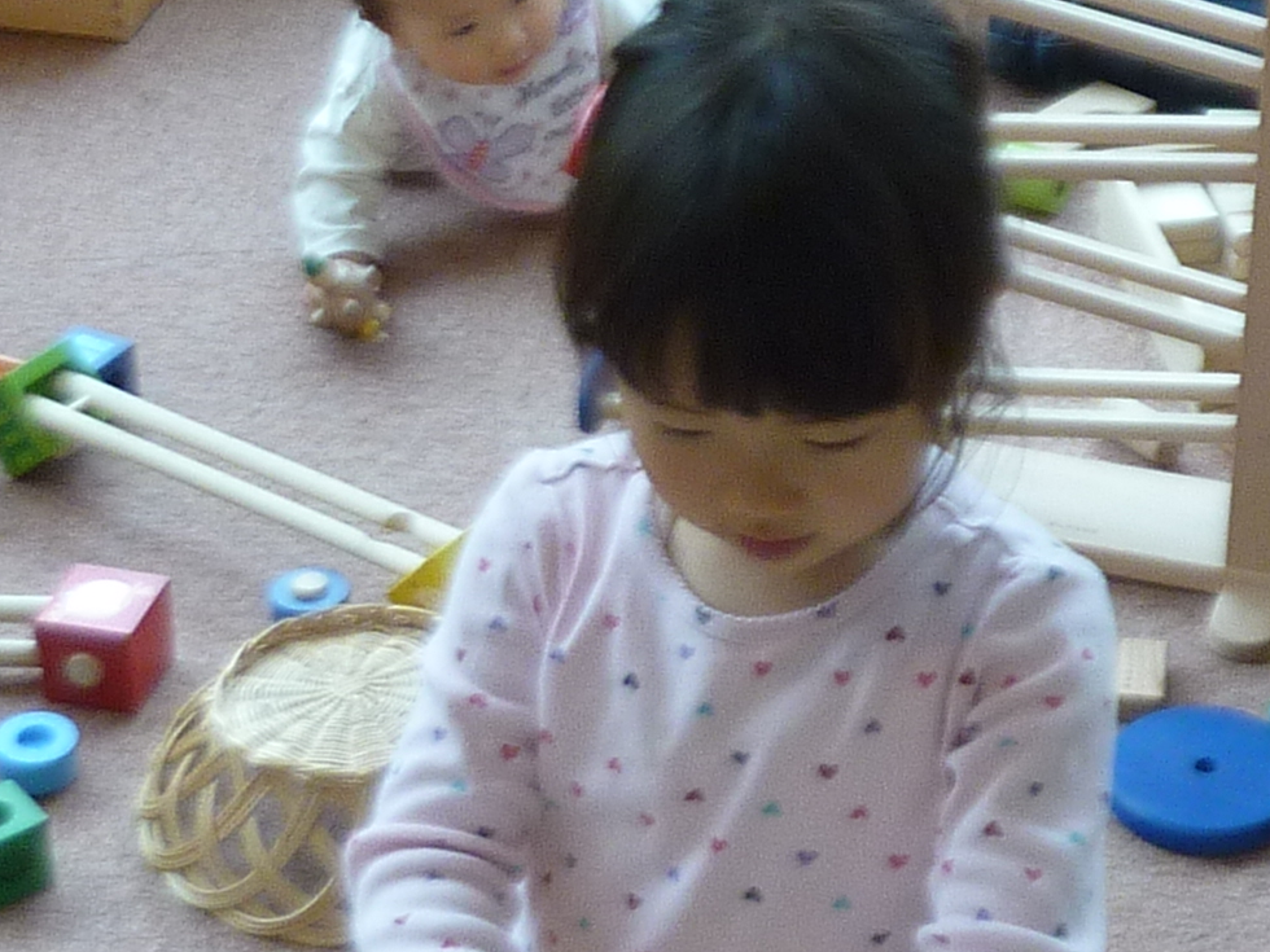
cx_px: 1007
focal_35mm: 94
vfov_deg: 15.6
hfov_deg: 20.6
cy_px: 172
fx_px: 3449
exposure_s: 1/30
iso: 125
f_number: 3.3
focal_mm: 4.1
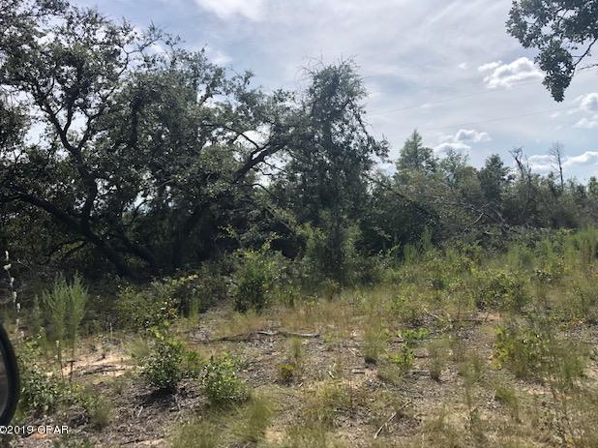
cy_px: 217
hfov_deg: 61.7
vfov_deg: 48.2
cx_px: 302
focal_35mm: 29
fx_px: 501
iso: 20
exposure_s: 1/3205
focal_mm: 3.99
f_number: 1.8
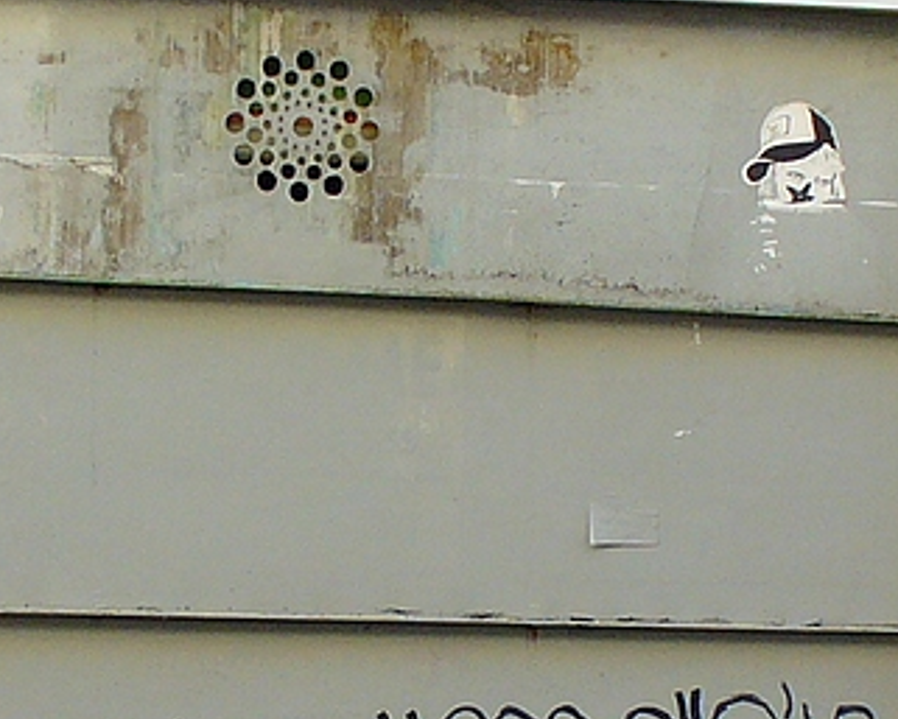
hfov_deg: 13.4
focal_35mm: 144
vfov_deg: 10.7
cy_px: 627
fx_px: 3828
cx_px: 347
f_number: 2.8
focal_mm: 6.1
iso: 80
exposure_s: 1/160
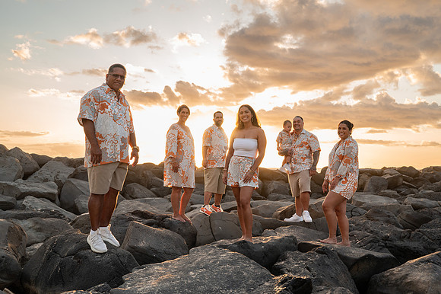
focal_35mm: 39
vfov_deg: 34.1
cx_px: 240
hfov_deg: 49.5
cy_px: 131
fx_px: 477
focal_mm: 35
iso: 400
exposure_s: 1/160
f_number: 5.6
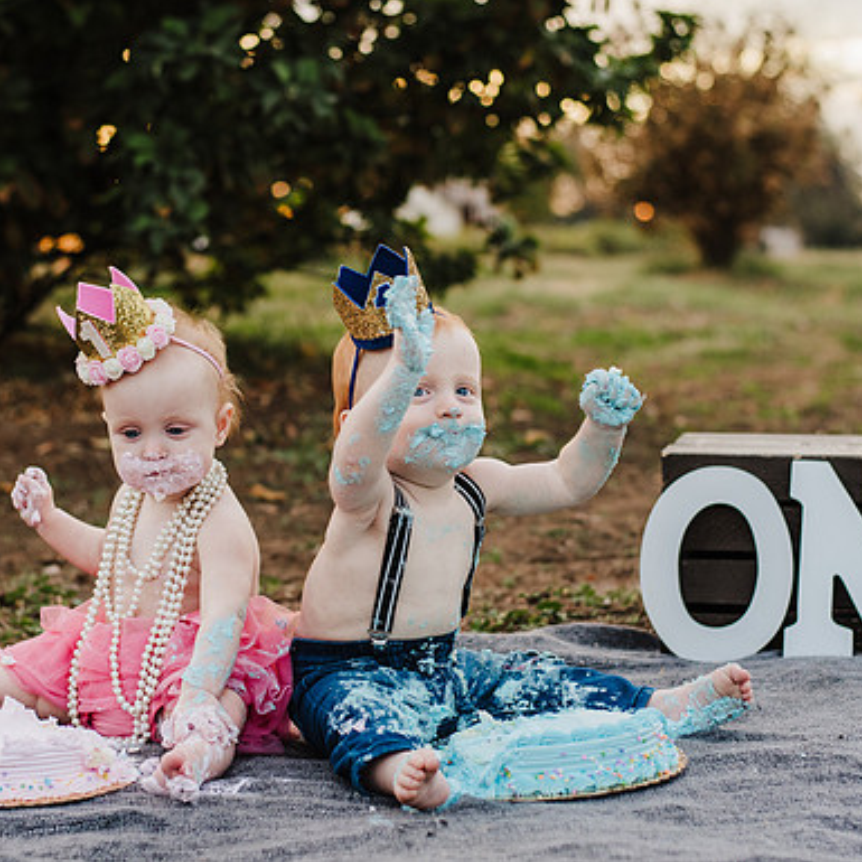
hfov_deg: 23.1
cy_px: 431
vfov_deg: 23.1
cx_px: 414
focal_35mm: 75
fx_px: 2113
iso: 400
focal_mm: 50
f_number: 2.8
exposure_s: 1/500
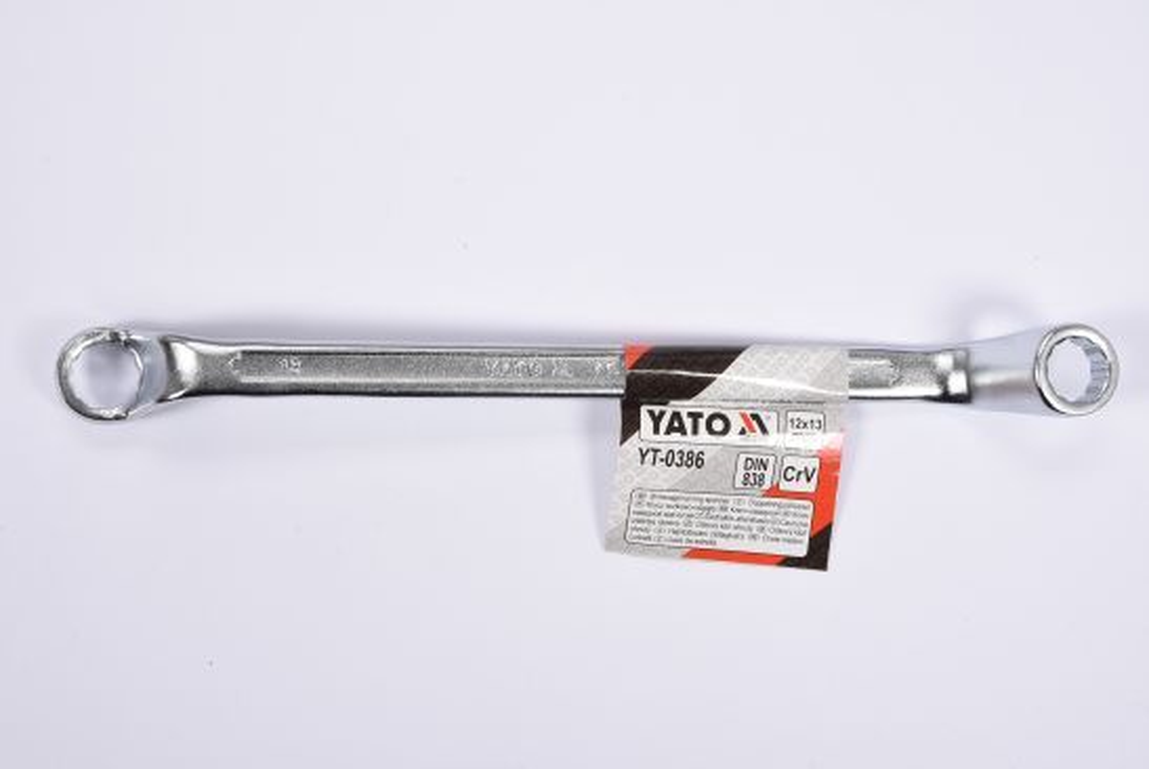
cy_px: 384
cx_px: 574
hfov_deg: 28.0
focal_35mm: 72
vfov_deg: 19.0
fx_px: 2300
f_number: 16
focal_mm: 48
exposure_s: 1/125
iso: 250
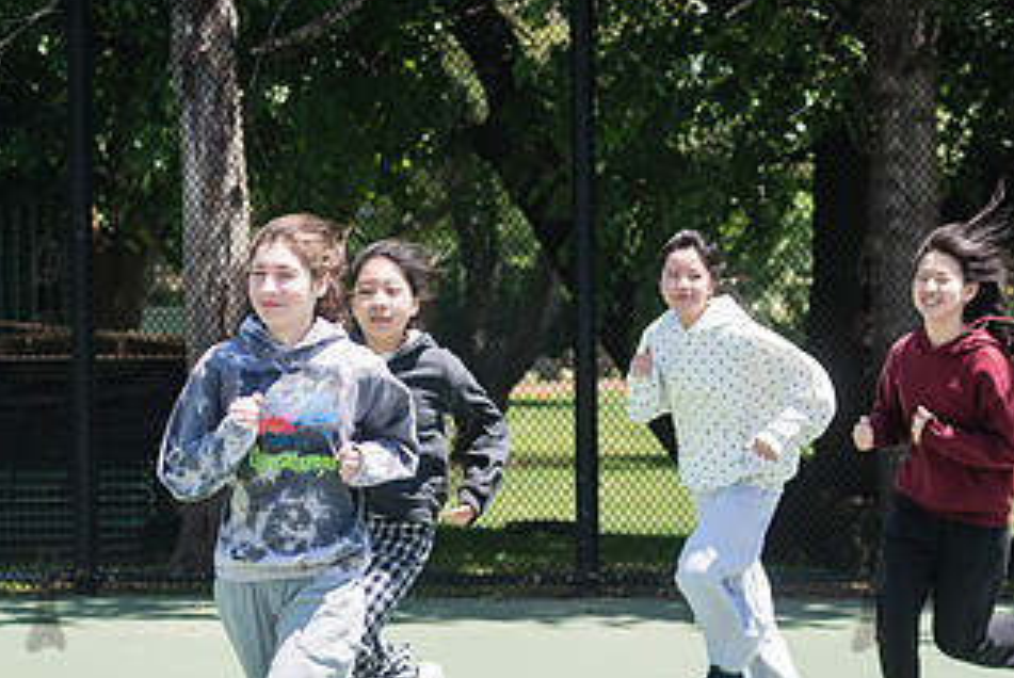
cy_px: 440
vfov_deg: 9.1
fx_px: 4257
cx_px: 457
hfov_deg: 13.6
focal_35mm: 151
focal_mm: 80
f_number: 4
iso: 200
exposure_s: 1/800
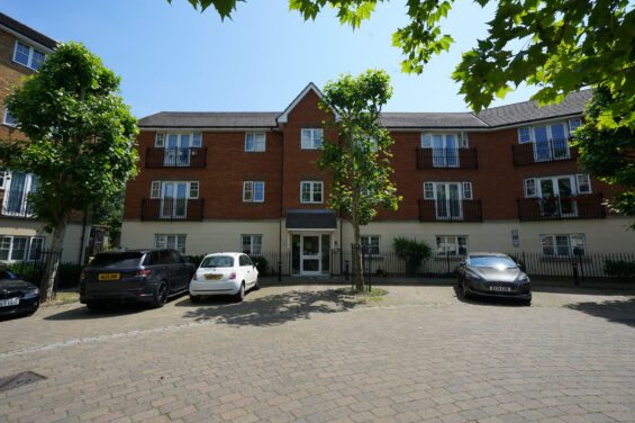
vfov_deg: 70.4
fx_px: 300
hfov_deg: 93.3
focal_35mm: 17
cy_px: 207
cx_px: 311
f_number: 11
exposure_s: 1/125
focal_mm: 16
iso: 100
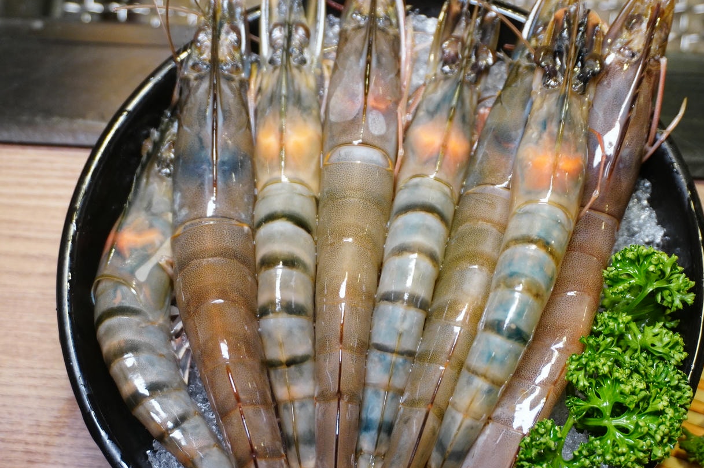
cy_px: 240
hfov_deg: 37.1
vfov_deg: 25.2
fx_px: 1047
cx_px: 388
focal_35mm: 54
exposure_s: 1/50
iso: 1250
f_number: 4.5
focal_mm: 29
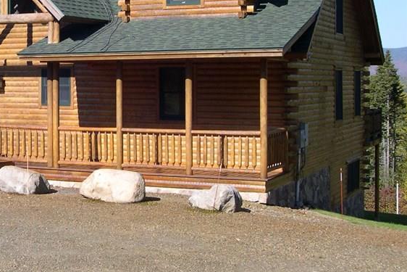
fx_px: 814
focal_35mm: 72
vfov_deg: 18.8
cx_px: 41
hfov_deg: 27.1
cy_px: 69
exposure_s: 1/131
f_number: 7.6
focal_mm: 8
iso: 100
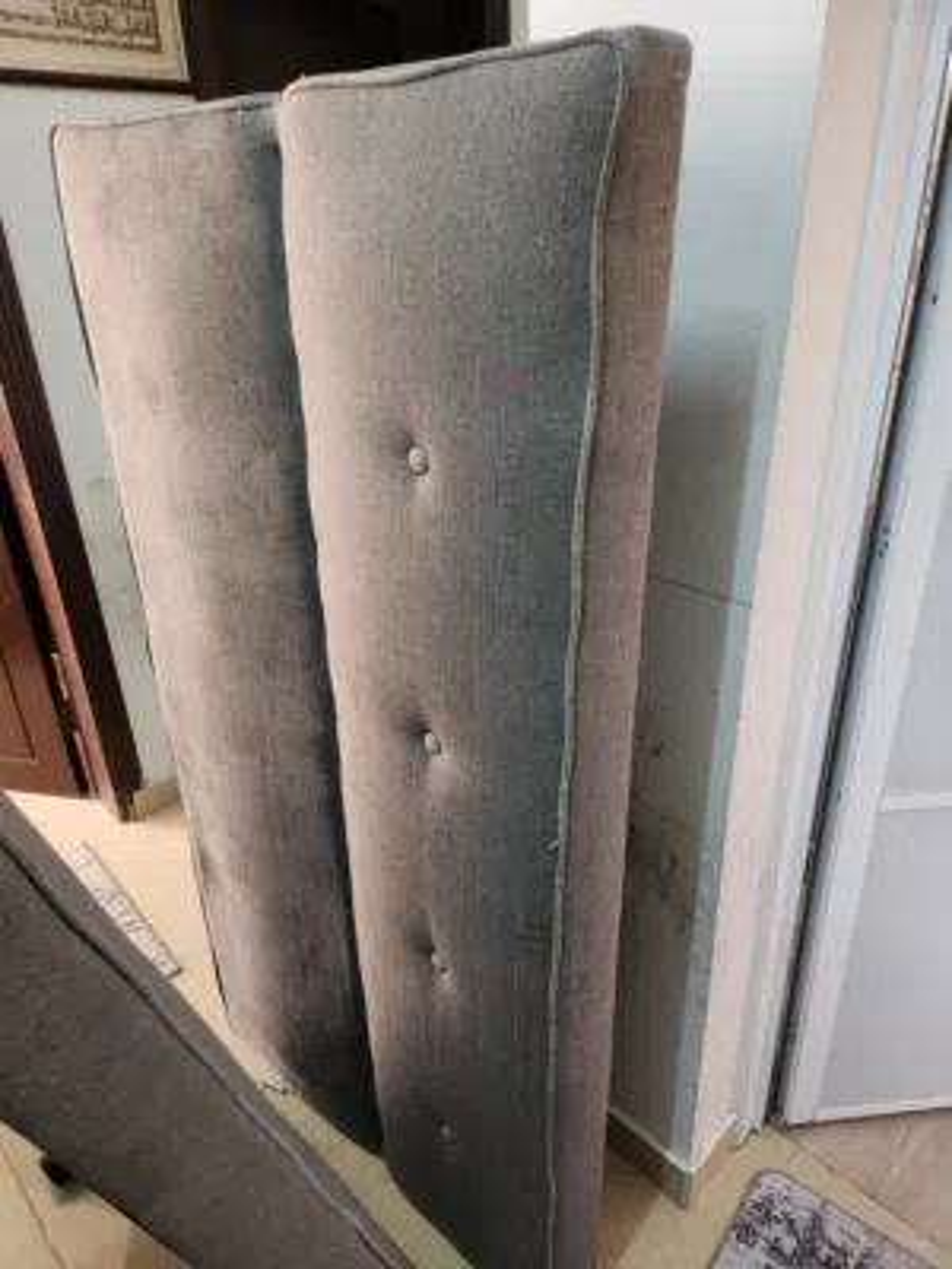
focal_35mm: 23
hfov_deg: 58.9
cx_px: 476
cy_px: 634
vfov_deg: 73.9
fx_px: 843
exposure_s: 1/33.3
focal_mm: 5.4
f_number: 1.8
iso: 500
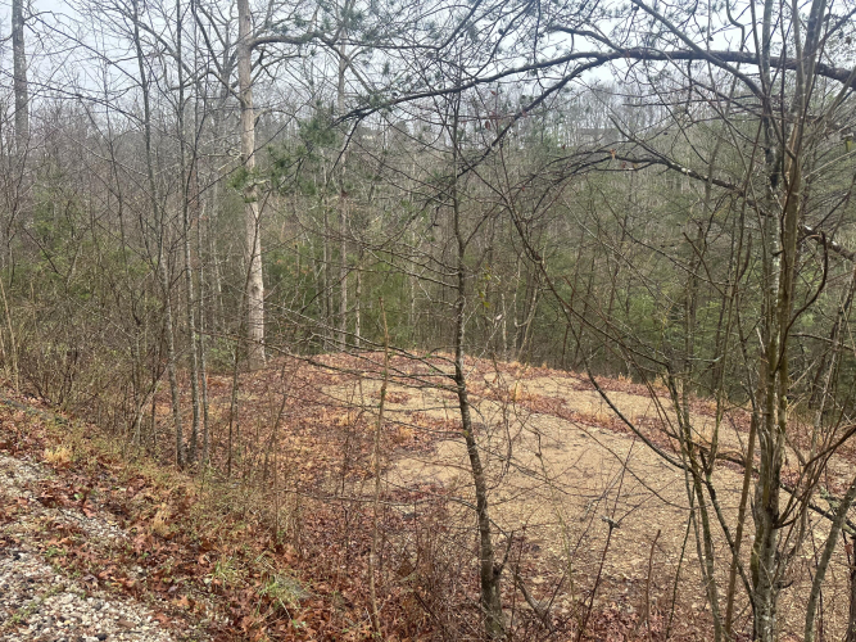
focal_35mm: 24
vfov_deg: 56.8
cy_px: 321
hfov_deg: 71.6
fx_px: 593
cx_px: 428
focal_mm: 6.86
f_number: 1.78
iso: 80
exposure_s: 1/317
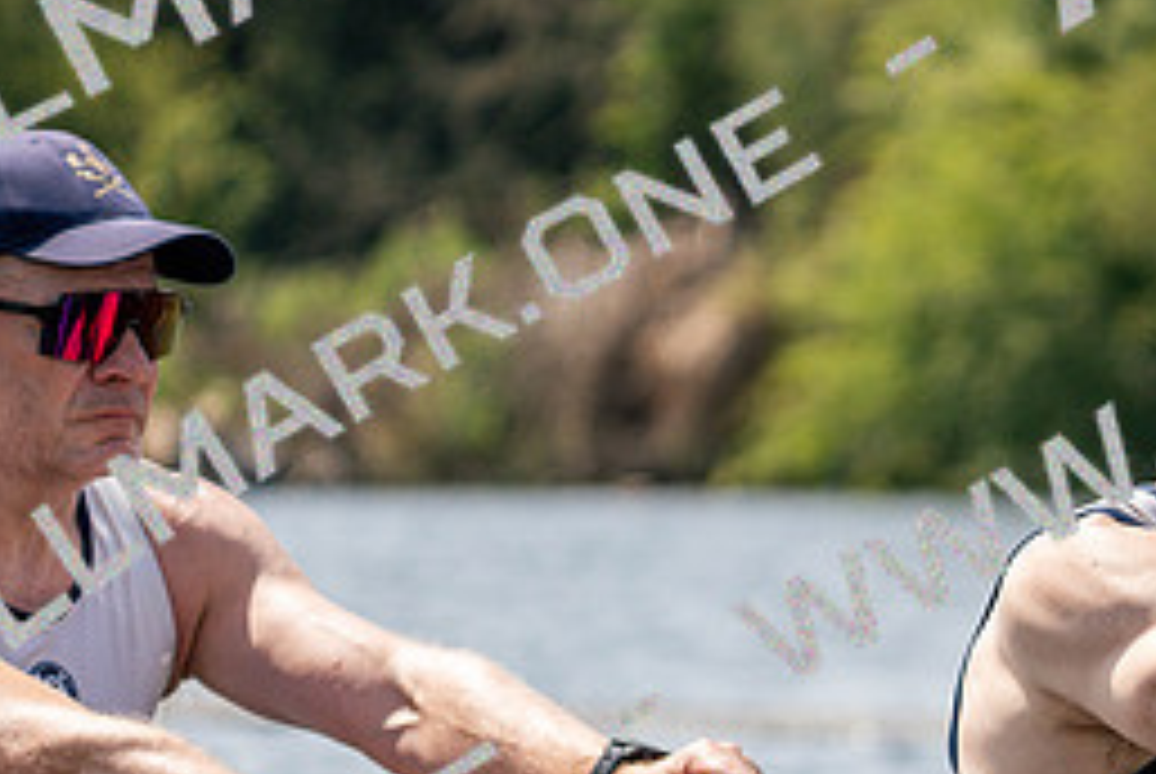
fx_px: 14498
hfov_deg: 4.6
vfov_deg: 3.1
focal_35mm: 451
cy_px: 691
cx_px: 1291
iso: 200
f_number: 5.6
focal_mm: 200
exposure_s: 1/1600
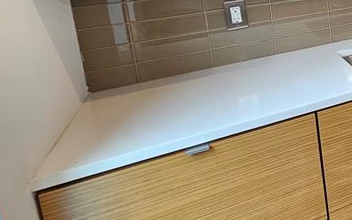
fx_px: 383
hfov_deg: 30.8
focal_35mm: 40
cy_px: -21
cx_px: 508
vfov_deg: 29.0
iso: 160
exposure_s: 1/60
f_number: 2.2
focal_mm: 2.2
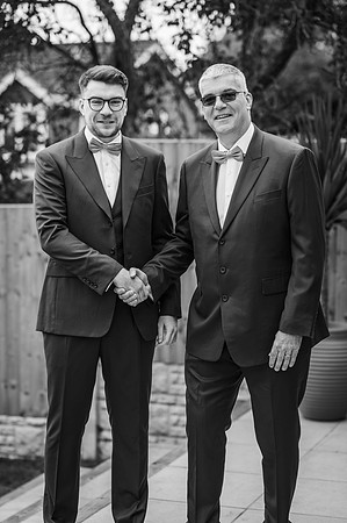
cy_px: 262
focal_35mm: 85
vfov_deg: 23.9
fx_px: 1232
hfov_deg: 16.0
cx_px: 174
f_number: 2.5
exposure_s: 1/400
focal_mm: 85
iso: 100
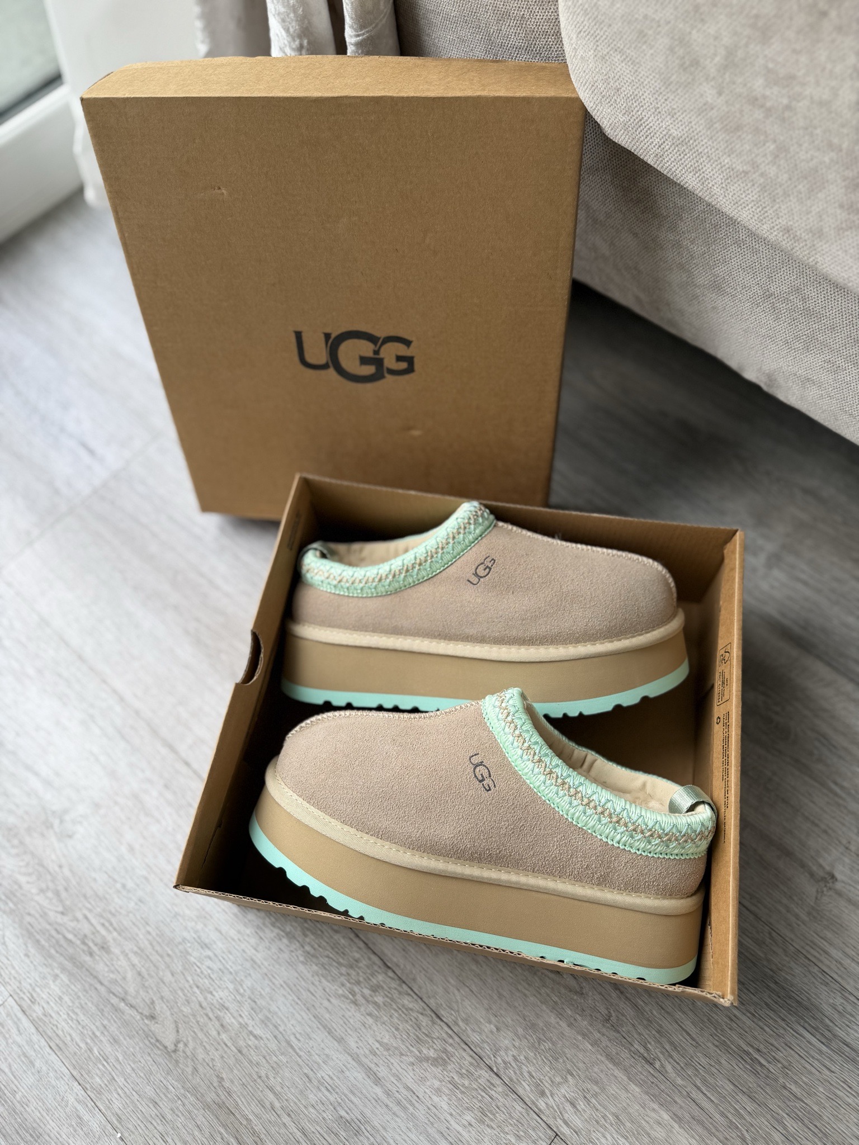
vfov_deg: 71.6
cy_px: 572
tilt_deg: -63.9
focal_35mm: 24
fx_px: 794
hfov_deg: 56.8
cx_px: 430
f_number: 1.78
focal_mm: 6.76
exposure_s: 1/467
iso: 80
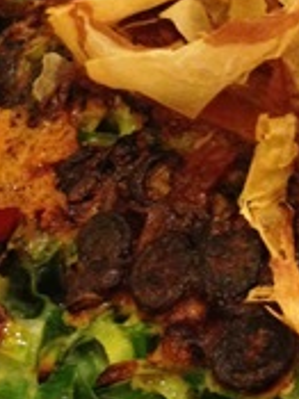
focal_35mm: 121
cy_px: -73
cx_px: 425
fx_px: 1395
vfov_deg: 15.7
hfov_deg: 11.8
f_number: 2.4
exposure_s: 1/20
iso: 200
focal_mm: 4.12
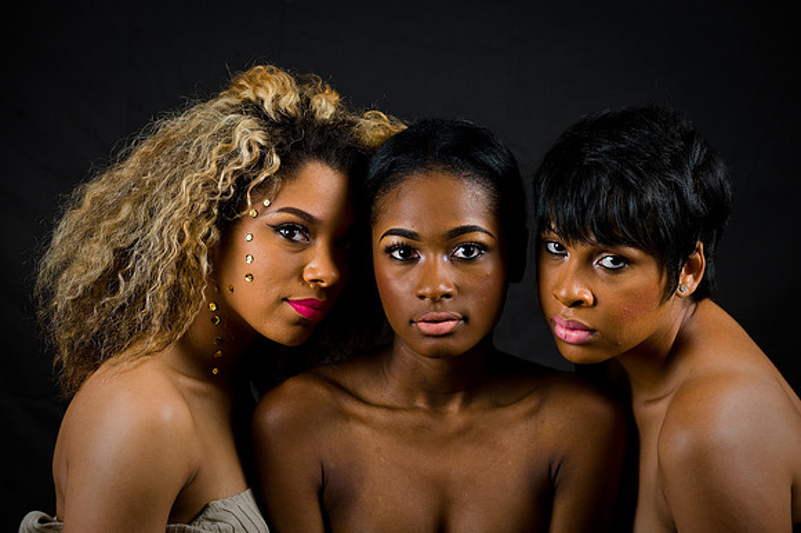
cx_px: 400
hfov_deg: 15.8
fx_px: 2891
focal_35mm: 130
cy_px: 266
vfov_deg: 10.5
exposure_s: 1/125
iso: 200
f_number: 5.6
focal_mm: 130
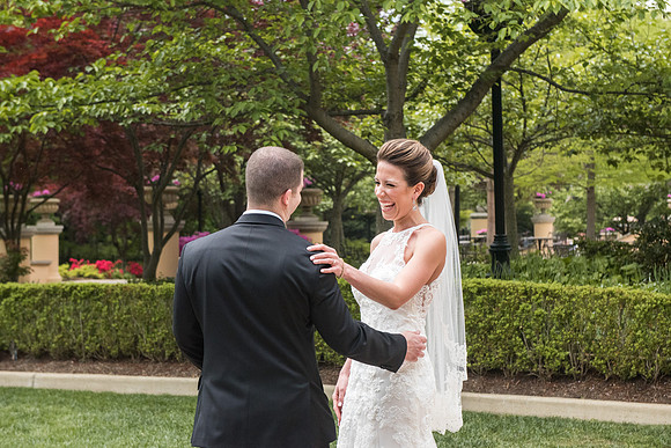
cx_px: 331
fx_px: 1325
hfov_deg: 28.4
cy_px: 228
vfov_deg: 19.2
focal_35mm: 71
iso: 2200
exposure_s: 1/4000
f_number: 2.8
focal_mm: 70
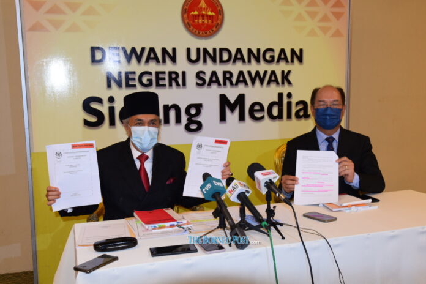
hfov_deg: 49.6
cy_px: 142
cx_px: 213
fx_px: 461
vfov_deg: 34.2
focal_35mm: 39
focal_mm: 26
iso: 800
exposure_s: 1/80
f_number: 4.5
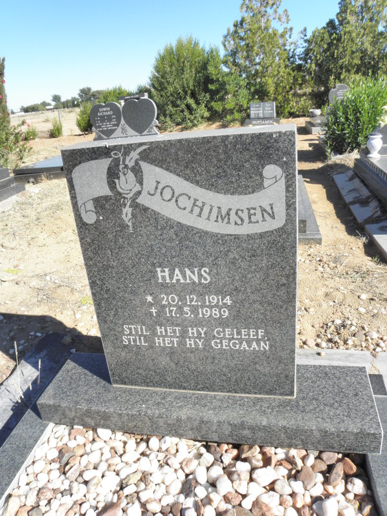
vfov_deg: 67.3
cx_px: 194
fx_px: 388
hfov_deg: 53.1
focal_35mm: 26
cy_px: 258
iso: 200
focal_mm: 4.6
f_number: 6.3
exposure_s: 1/500
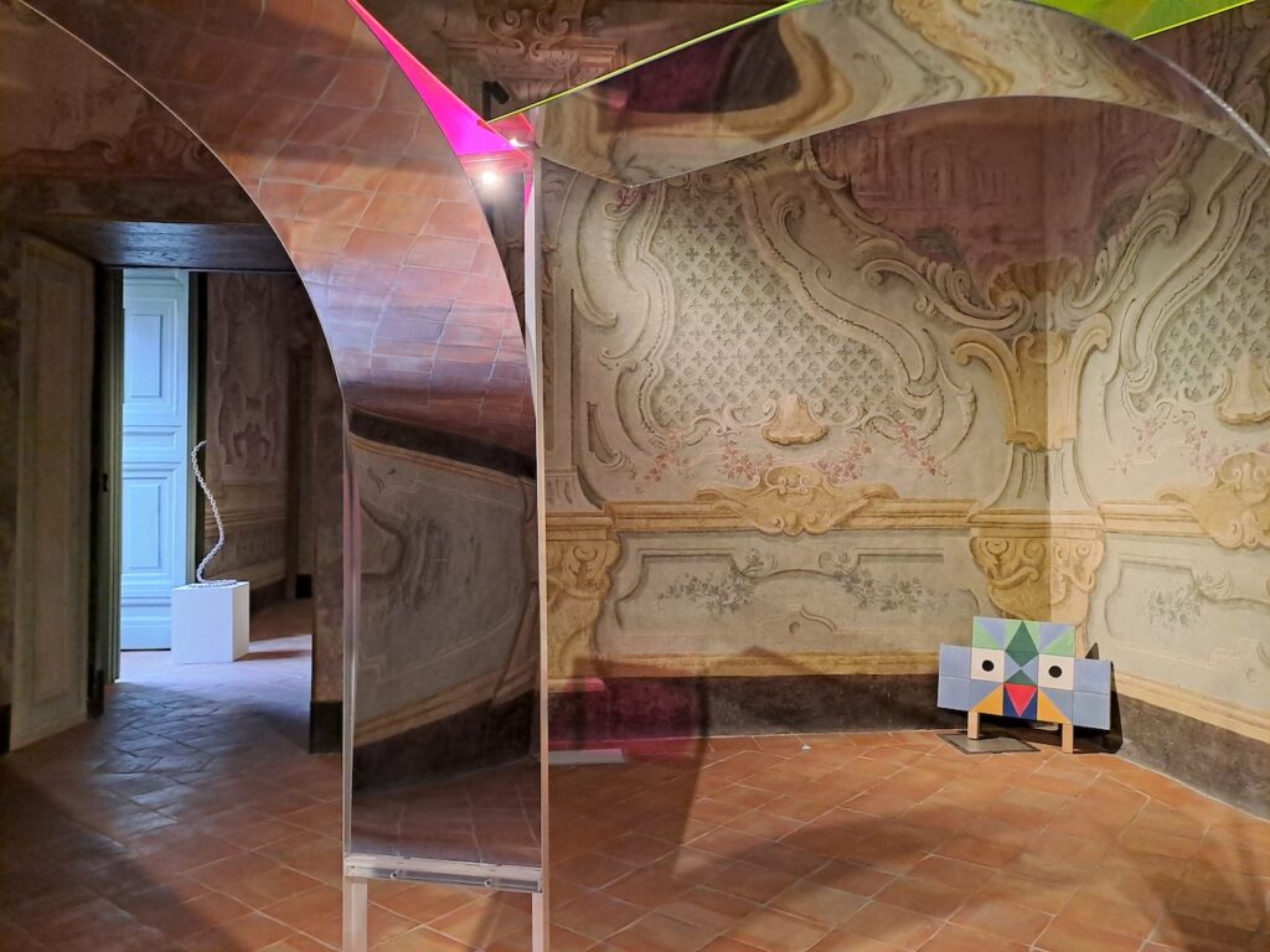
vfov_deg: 54.9
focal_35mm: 25
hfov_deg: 69.4
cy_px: 476
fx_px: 917
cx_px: 635
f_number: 1.8
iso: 320
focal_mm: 4.65
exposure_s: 1/33
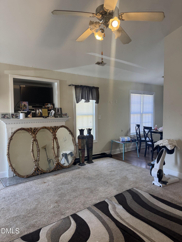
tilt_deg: -2.6
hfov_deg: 56.8
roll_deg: +0.4
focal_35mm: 24
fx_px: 168
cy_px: 121
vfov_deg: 71.6
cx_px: 91
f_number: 1.78
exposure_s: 1/125
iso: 160
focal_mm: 6.76
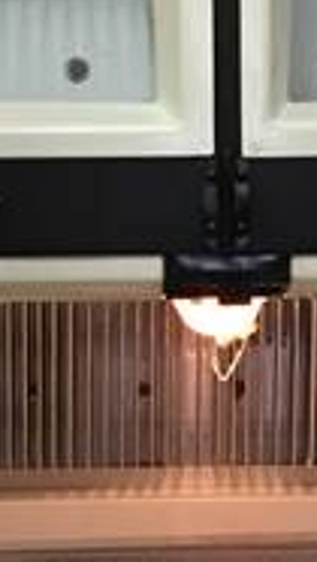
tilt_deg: -6.5
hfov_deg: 8.9
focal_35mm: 136
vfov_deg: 15.7
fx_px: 2027
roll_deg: +0.4
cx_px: 202
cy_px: 429
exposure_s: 1/15
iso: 100
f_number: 2.2
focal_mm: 4.15
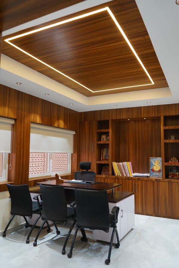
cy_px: 134
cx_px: 90
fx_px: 209
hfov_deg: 46.4
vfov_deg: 65.5
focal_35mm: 28
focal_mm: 28
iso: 1250
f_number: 4
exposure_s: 1/160
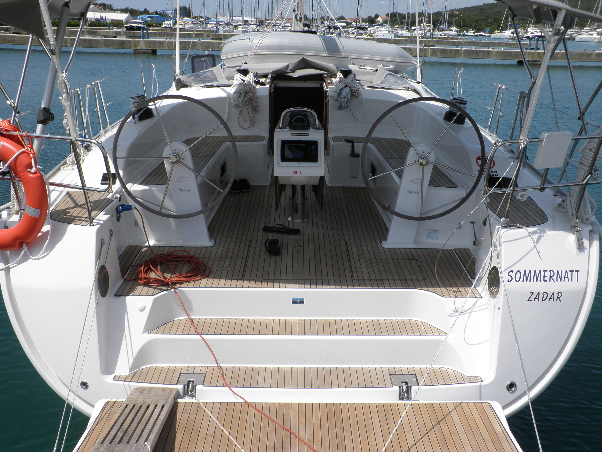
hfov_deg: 51.4
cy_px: 226
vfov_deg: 39.7
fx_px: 626
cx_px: 301
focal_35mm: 36
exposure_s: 1/500
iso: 64
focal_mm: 6.3
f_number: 5.6
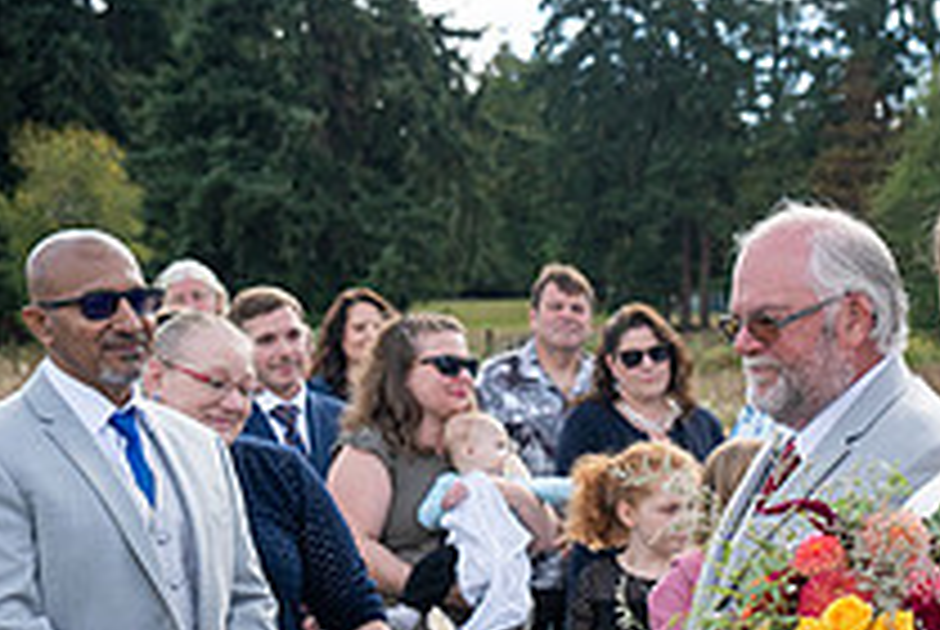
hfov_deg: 20.2
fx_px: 2536
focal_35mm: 97
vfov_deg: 13.8
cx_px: 1003
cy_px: 713
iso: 400
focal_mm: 35
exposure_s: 1/1000
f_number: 4.5
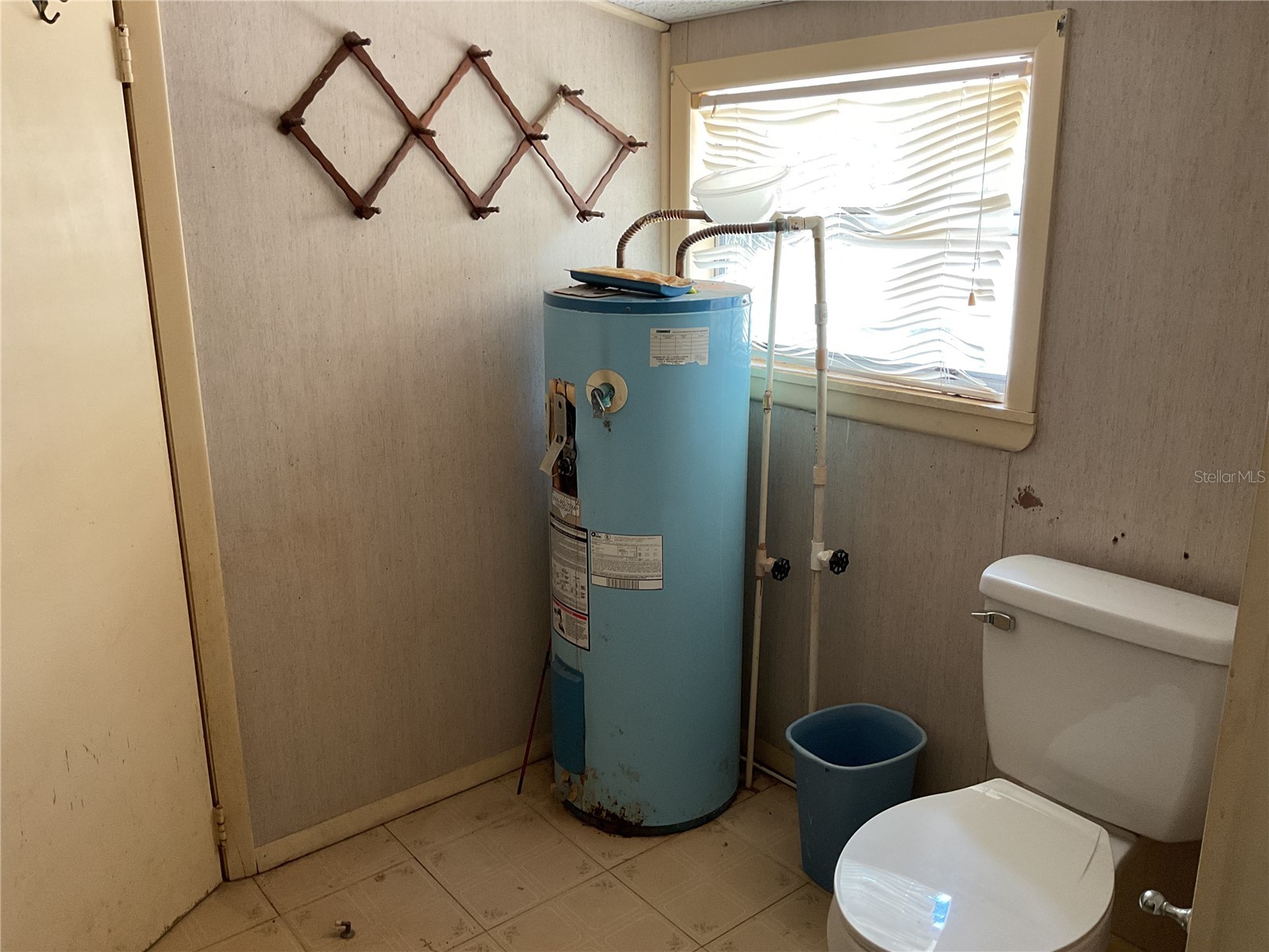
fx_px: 1063
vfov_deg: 48.2
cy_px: 476
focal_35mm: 29
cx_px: 634
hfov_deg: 61.7
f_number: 1.8
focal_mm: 3
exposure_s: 1/60
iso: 125
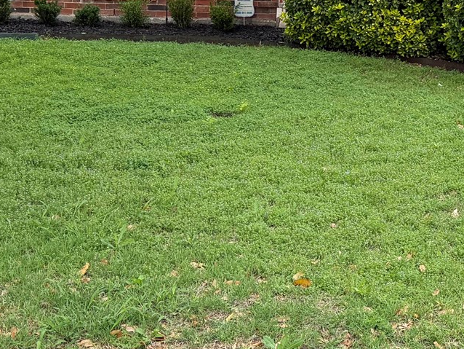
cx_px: 329
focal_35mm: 77
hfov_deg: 25.1
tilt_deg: -5.5
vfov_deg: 18.9
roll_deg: -1.4
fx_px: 1033
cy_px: 52
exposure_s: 1/1653
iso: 100
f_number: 1.78
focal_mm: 6.76
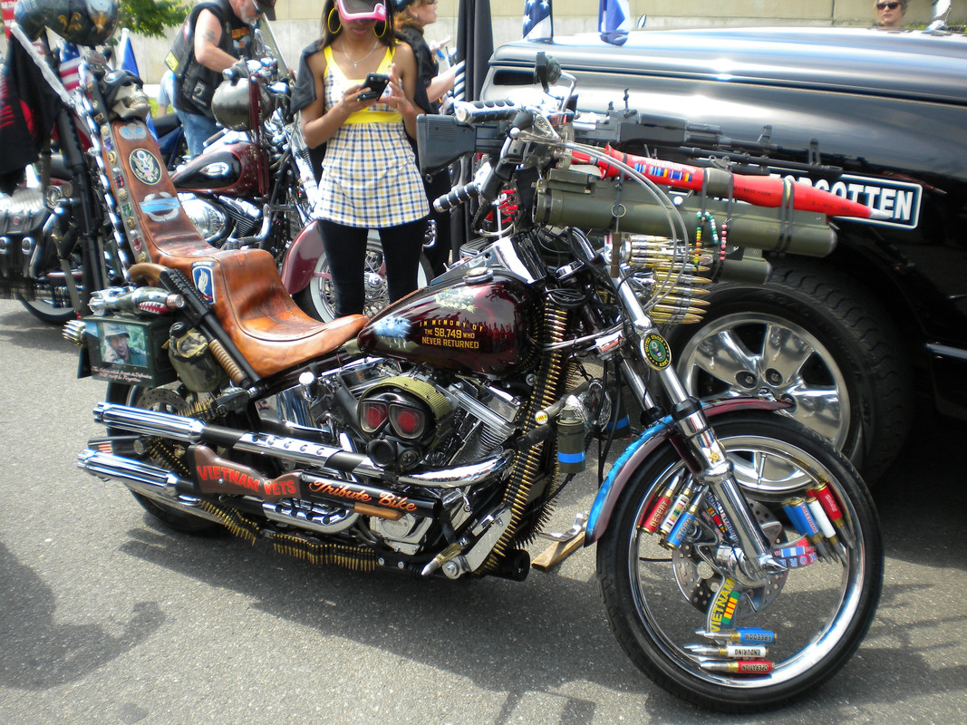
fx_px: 978
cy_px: 362
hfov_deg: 52.6
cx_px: 484
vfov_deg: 40.7
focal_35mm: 35
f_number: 4.6
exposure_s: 1/192
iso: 80
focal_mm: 6.3
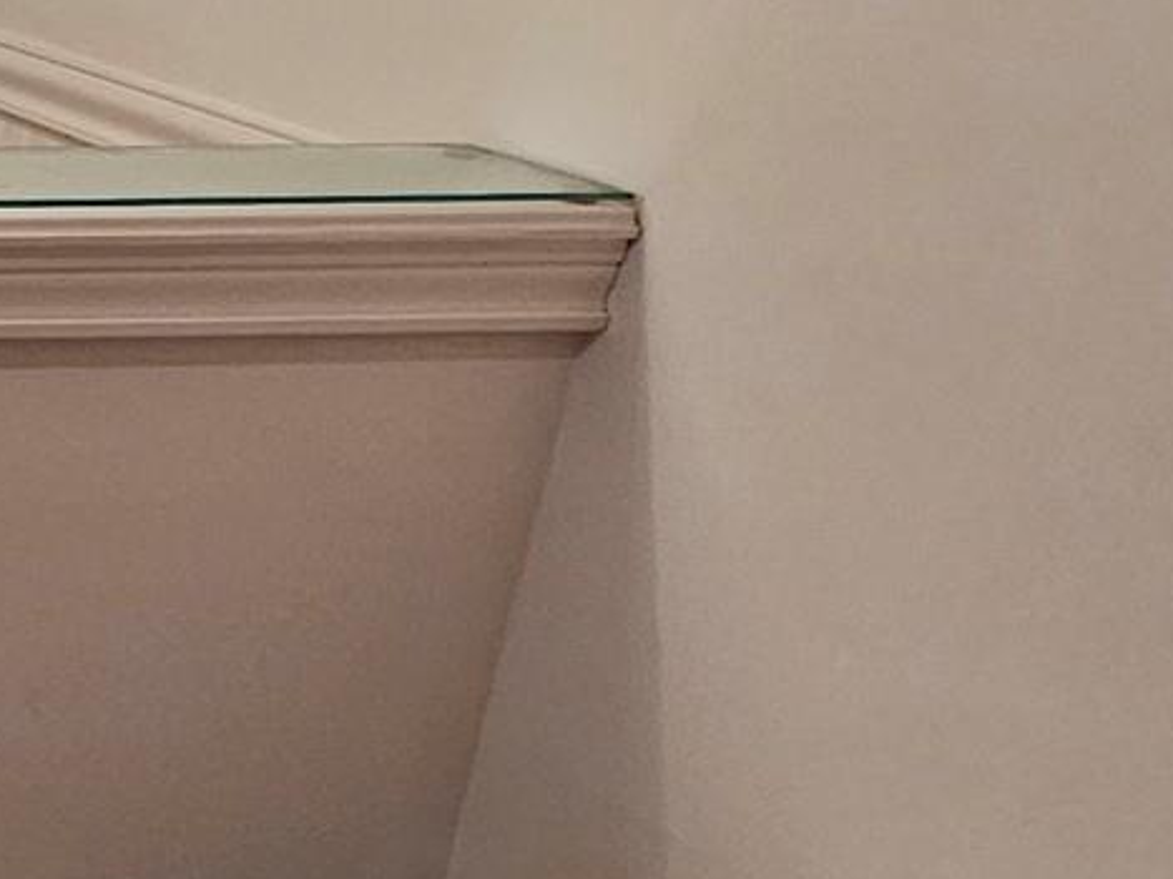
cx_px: -1100
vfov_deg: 25.4
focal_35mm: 57
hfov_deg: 20.0
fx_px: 1931
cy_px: 261
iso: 160
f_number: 2.2
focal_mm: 2.2
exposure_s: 1/60
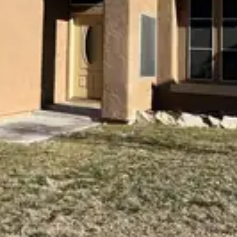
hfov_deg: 24.2
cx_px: 18
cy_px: 0
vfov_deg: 23.9
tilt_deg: +5.3
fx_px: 534
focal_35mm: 69
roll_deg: -2.6
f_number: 1.5
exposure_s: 1/4630
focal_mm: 5.7
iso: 50
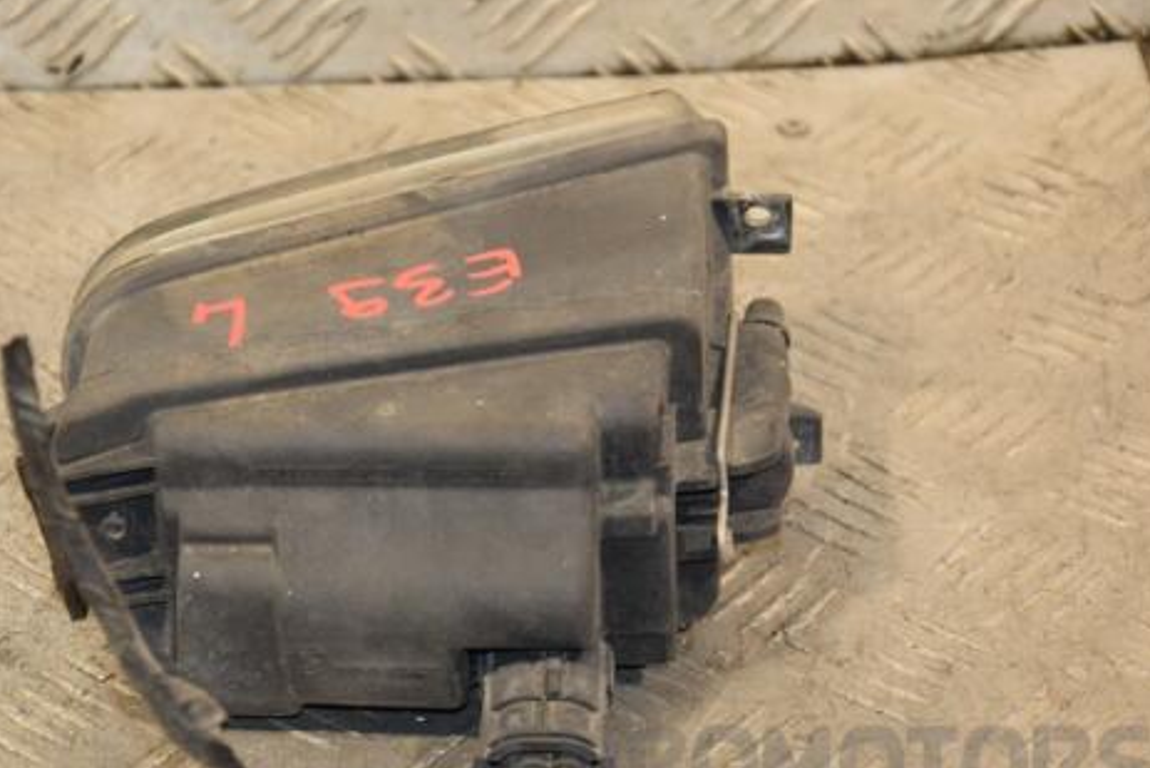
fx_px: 4654
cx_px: 457
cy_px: 432
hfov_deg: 14.1
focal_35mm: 146
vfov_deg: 9.4
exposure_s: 1/125
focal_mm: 75
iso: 800
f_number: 5.3
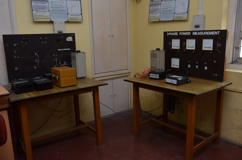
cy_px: 80
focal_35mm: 30
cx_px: 121
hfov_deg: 62.0
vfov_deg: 43.4
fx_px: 201
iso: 400
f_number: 6.3
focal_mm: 20
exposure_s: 1/125
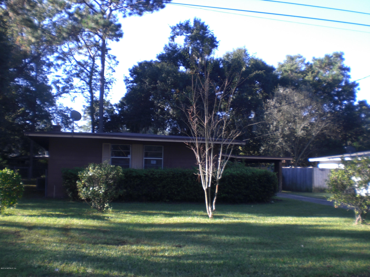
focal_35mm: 38
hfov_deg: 49.0
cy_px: 138
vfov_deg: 37.7
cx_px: 185
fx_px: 406
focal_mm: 6.3
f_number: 3.1
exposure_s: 1/100
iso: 50
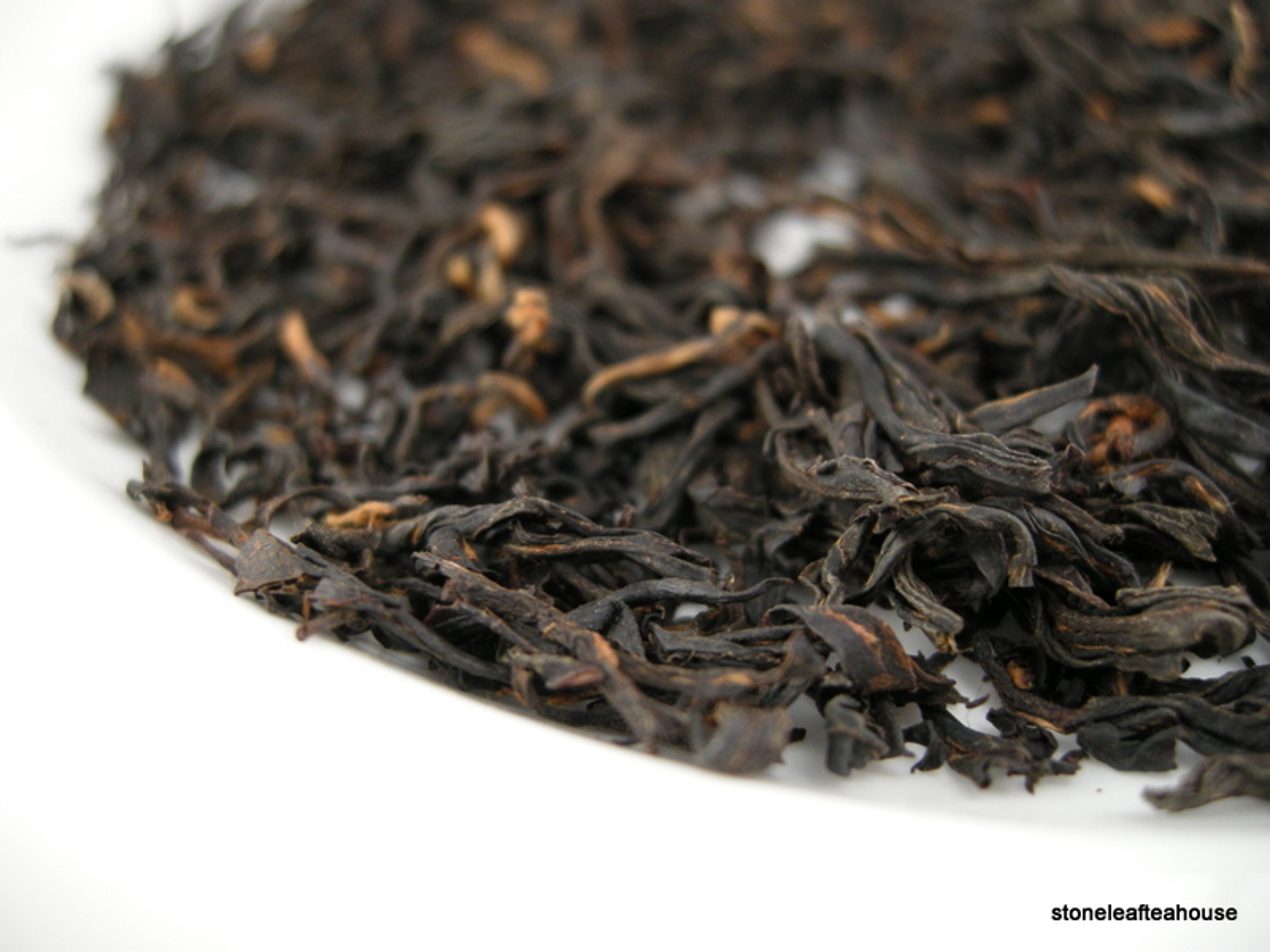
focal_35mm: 35
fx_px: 1284
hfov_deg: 52.6
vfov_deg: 40.7
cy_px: 476
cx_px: 635
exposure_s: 1/60
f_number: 2.7
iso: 129
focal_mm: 7.5
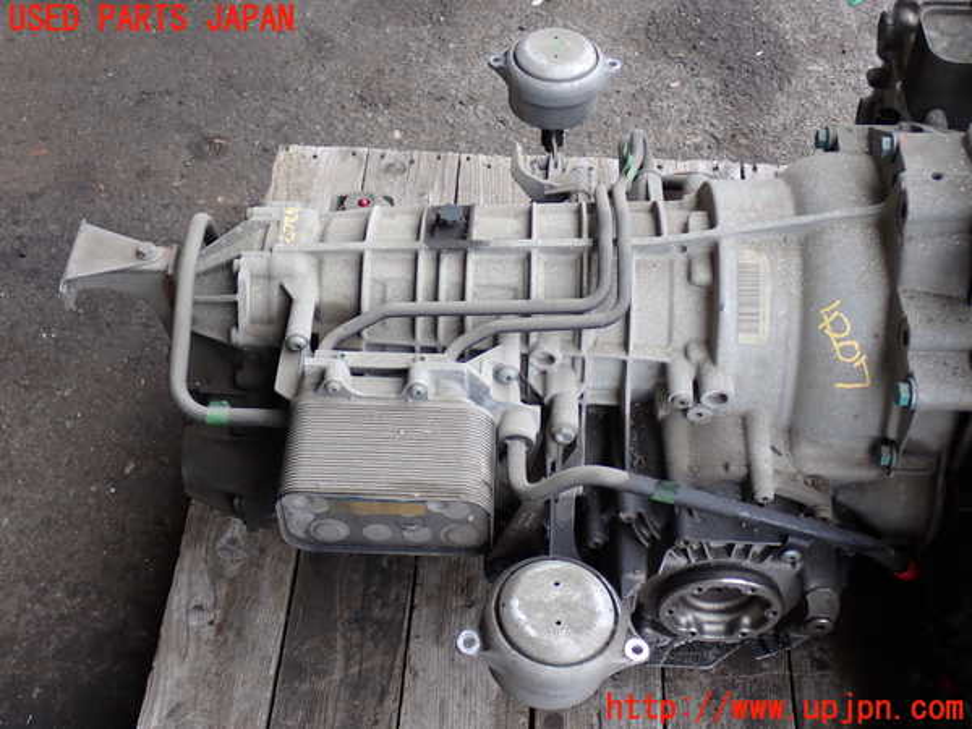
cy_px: 364
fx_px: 1320
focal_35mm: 47
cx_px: 486
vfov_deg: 30.9
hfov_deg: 40.4
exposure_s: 1/125
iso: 100
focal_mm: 8.4
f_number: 3.1
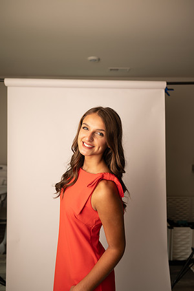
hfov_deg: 53.1
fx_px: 194
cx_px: 97
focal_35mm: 24
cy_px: 146
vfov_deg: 73.7
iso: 100
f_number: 3.2
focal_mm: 24
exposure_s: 1/160
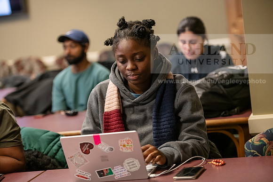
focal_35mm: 105
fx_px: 796
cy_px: 91
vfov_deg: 13.0
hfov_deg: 19.5
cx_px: 136
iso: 2500
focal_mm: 105
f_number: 3.2
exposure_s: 1/200
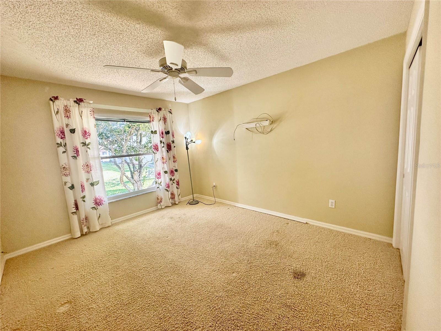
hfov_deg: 102.1
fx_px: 178
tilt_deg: -7.3
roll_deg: +4.2
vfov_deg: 85.7
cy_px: 166
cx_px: 220
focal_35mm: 14
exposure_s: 1/120
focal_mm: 2.22
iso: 160
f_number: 2.2
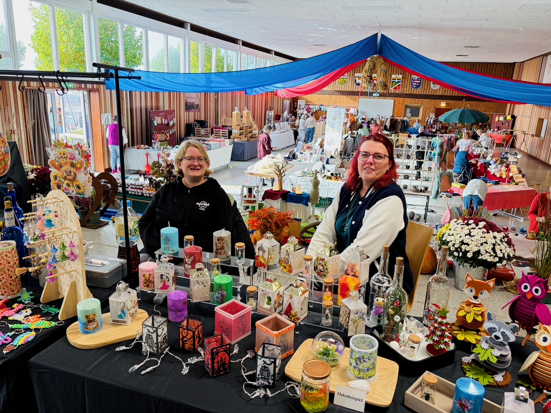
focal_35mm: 26
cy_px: 206
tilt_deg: -14.3
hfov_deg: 67.3
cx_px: 276
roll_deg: -1.3
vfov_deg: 53.1
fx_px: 414
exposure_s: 1/122
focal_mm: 5.96
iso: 40
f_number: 1.6
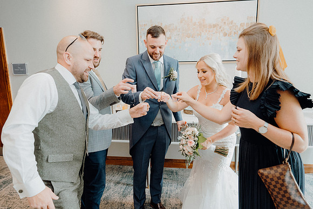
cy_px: 104
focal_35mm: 24
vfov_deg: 53.2
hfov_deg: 73.7
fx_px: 209
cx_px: 156
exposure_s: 1/200
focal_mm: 24
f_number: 3.5
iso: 2500
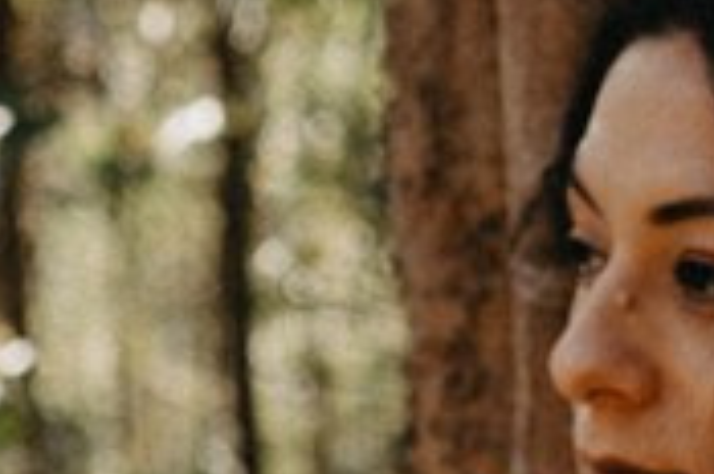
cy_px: 973
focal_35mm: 165
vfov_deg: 7.9
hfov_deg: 12.1
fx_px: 3267
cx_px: 902
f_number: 1.6
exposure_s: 1/500
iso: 80
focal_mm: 16
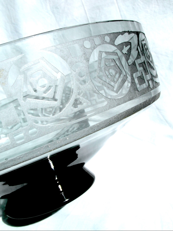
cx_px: 86
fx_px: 273
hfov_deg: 35.1
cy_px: 116
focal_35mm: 41
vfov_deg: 45.8
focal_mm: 6.8
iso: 80
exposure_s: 1/1000
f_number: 5.8
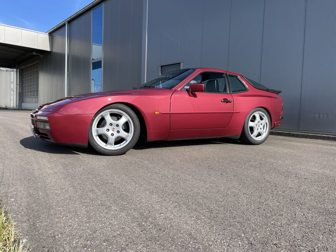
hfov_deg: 67.3
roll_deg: -1.8
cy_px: 126
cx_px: 168
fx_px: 252
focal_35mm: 26
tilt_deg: -3.0
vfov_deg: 53.1
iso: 32
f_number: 1.6
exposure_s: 1/1473
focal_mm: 4.2
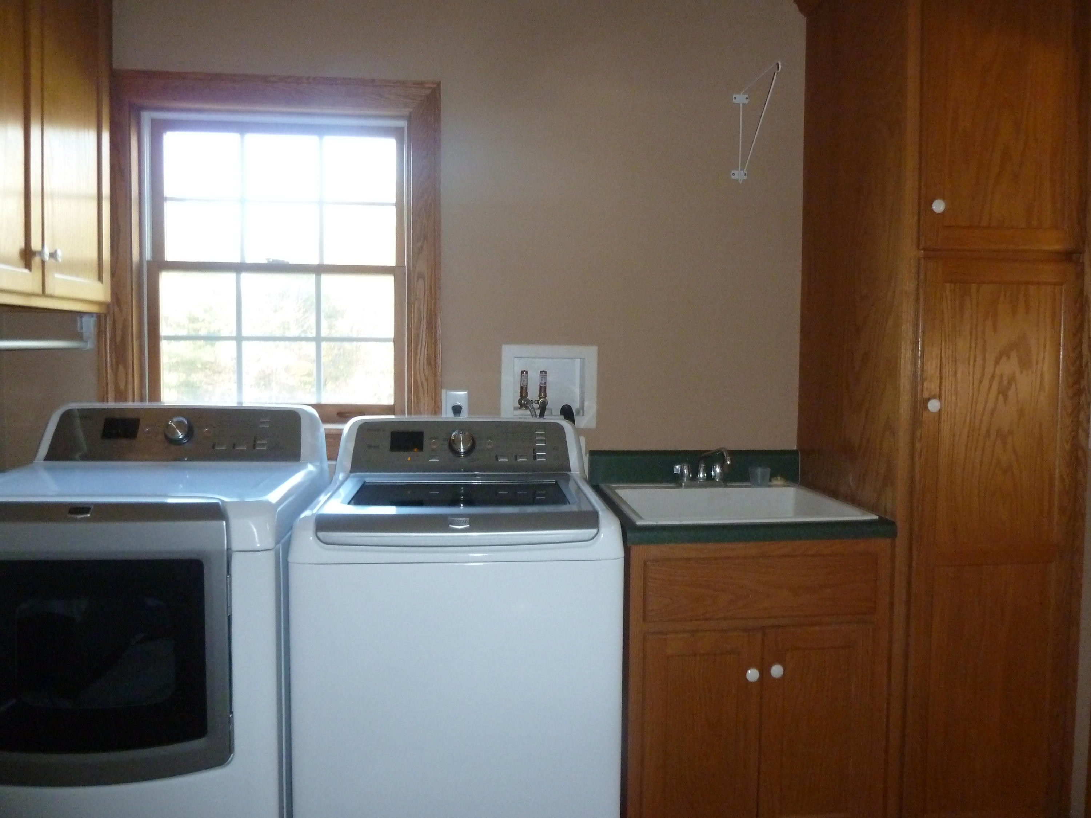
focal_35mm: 25
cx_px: 546
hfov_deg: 69.4
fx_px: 788
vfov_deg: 54.9
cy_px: 409
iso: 400
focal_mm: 4.1
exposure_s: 1/30
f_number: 3.3
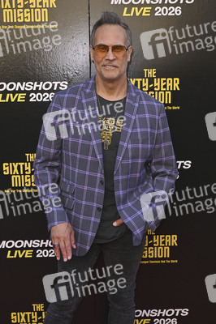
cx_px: 108
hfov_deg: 25.0
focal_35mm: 54
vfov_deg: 36.9
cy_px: 162
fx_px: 487
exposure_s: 1/250
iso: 400
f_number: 7.1
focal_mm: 54
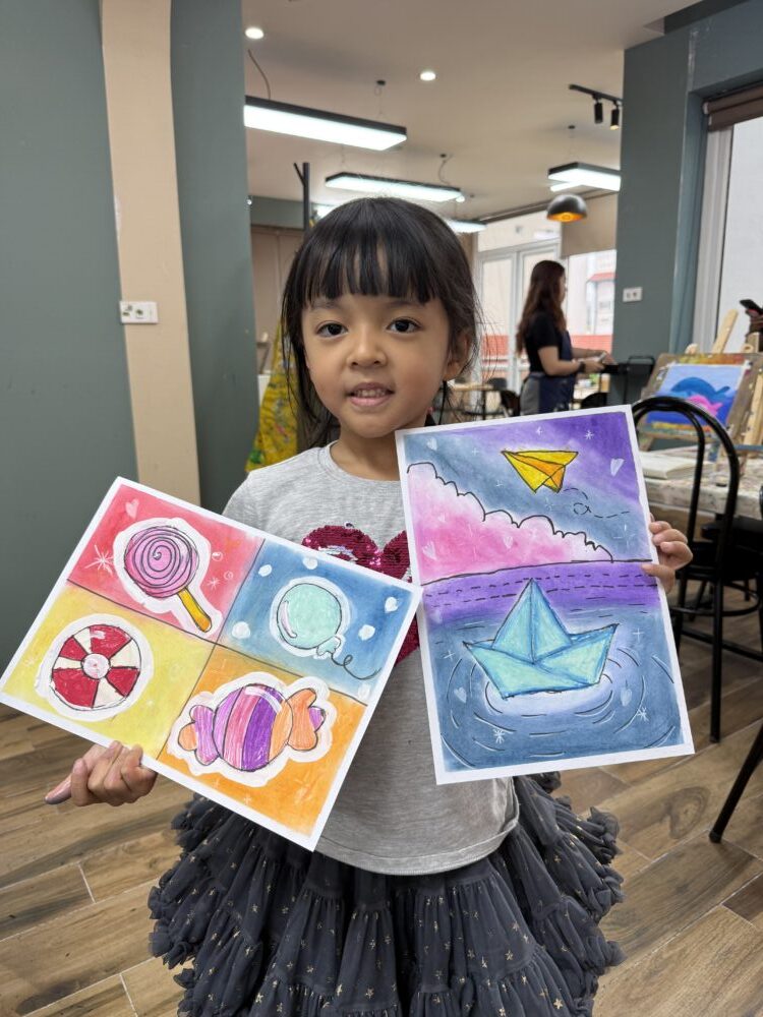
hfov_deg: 56.8
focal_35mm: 24
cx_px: 382
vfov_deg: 71.6
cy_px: 508
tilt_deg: -11.3
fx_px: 705
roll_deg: -0.1
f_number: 1.78
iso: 80
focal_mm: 6.76
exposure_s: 1/100
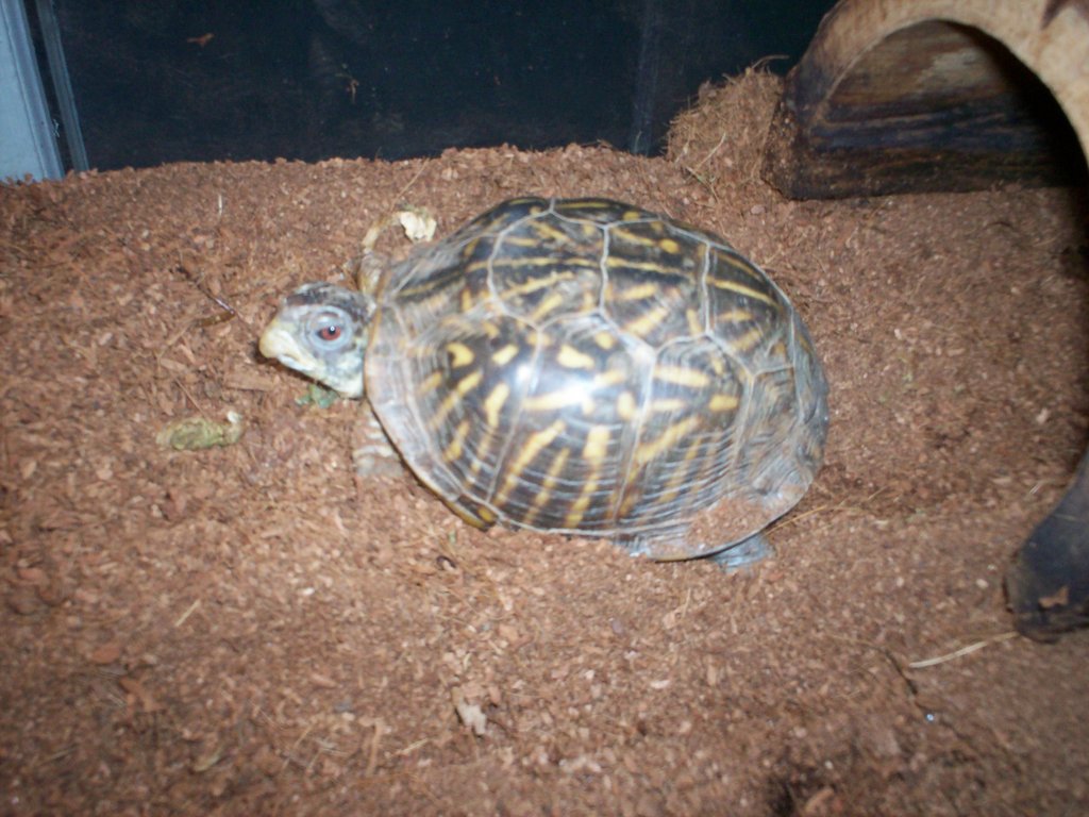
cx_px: 544
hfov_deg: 51.4
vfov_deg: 39.7
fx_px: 1133
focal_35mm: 36
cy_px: 408
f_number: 4.5
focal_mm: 6
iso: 140
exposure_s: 1/60
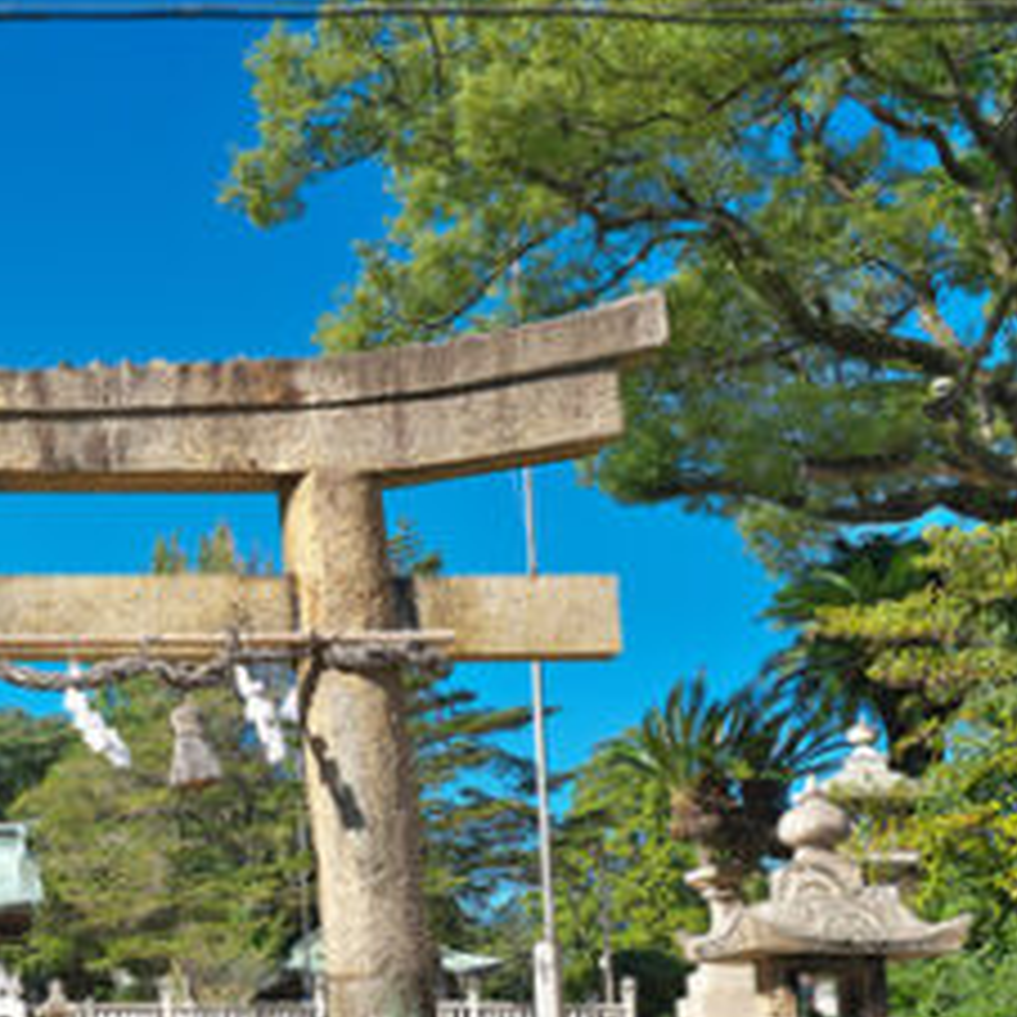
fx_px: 2327
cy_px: 742
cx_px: -68
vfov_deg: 24.4
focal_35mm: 70
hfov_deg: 23.3
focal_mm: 31
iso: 100
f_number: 9
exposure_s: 1/160
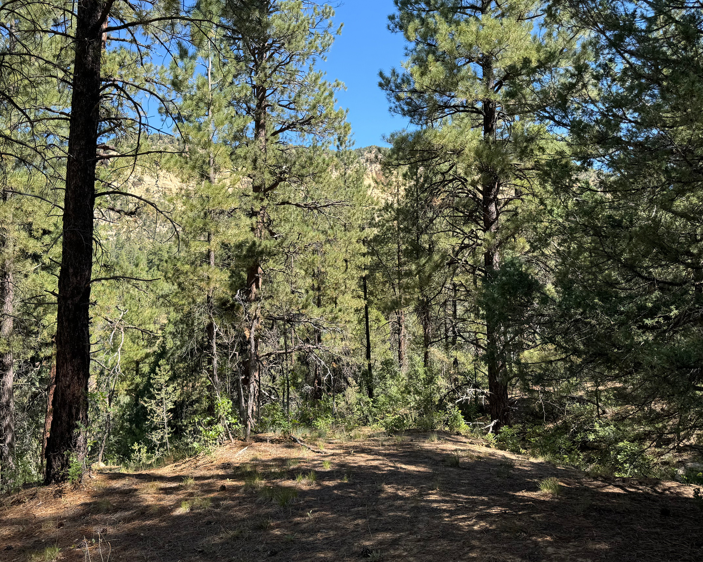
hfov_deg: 57.2
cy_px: 260
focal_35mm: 31
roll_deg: +1.0
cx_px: 342
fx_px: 645
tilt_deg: +5.4
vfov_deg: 47.1
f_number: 1.78
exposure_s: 1/876
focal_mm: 6.76
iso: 80
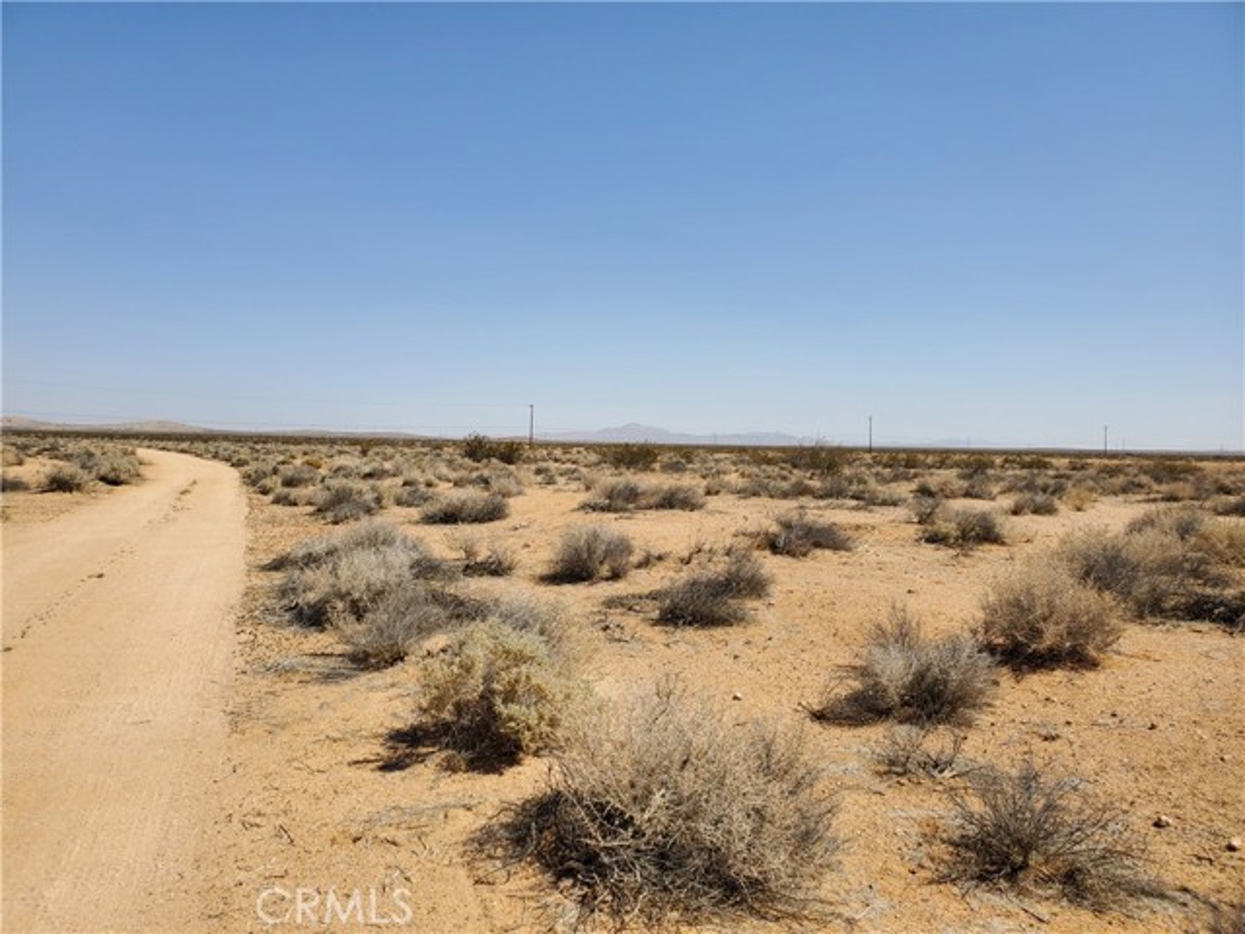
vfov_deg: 53.1
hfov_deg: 67.3
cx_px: 622
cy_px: 467
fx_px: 935
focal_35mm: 26
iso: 50
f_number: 2.4
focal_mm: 4.3
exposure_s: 1/1994
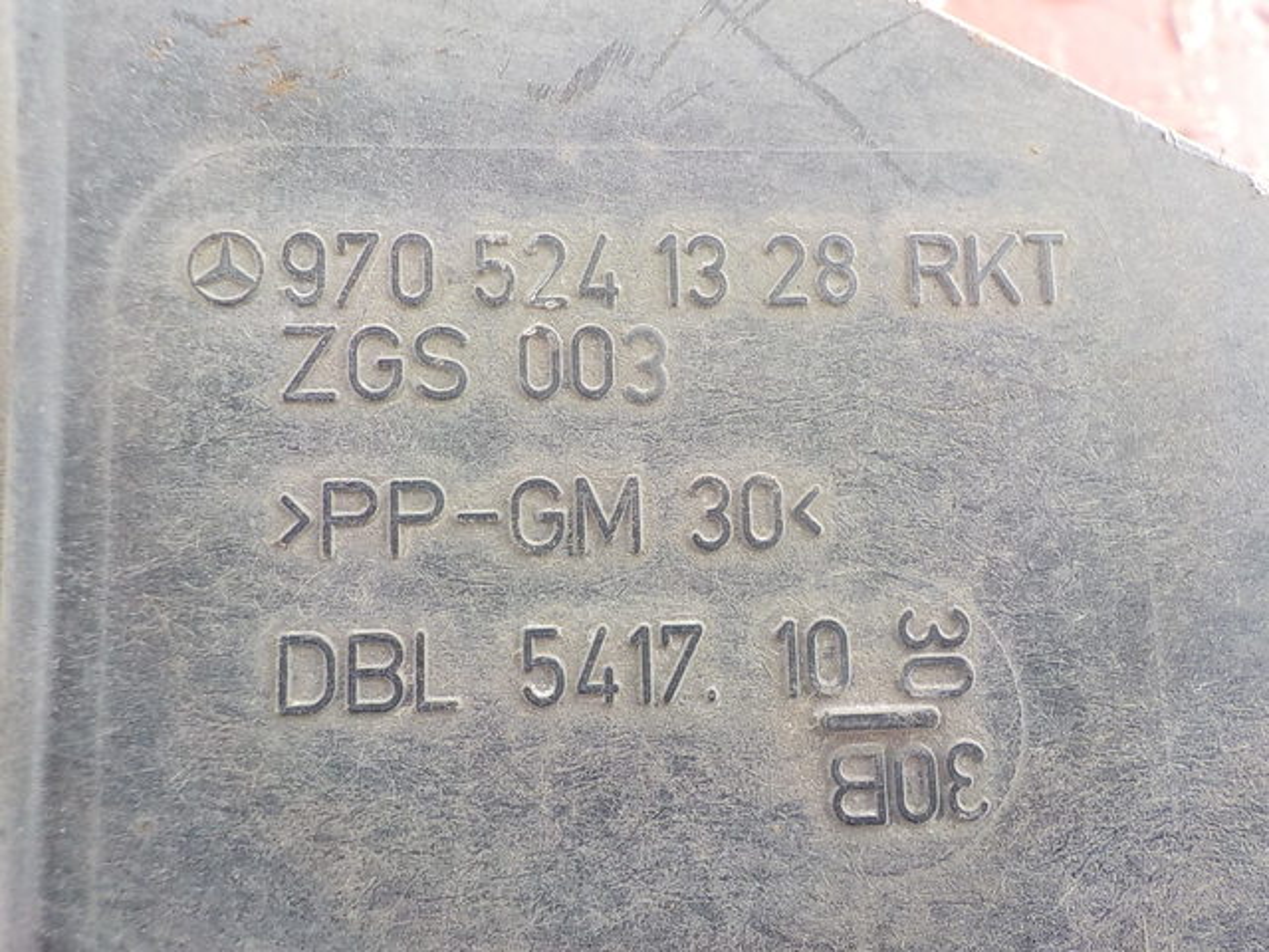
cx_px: 634
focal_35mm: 30
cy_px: 476
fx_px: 1100
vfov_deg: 46.8
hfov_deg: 60.0
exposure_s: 1/30
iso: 160
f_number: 3.3
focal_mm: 4.1
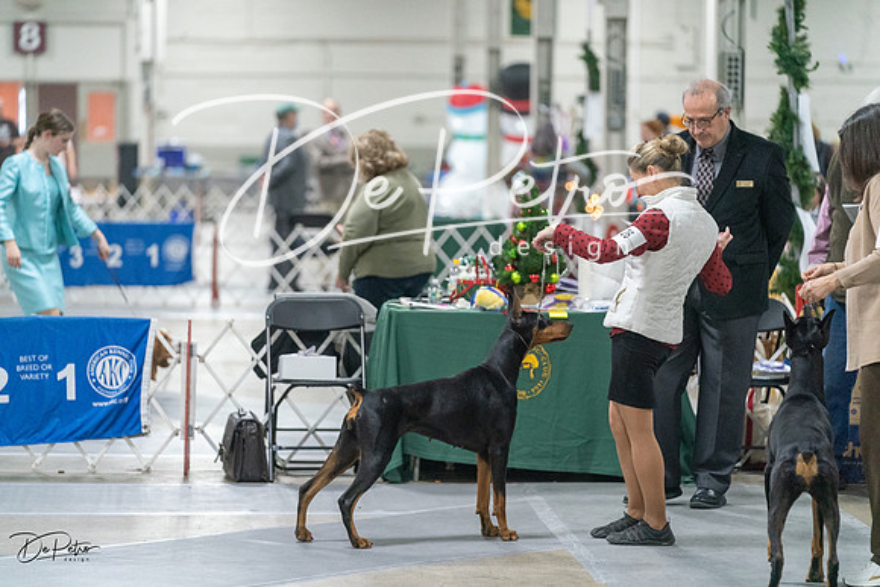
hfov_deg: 13.5
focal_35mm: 152
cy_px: 294
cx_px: 440
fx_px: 3716
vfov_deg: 9.0
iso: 6400
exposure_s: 1/320
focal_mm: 152
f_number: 2.8
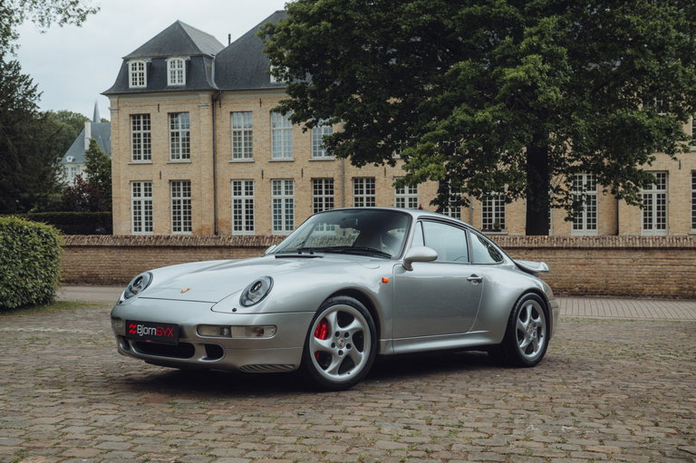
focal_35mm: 48
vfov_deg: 28.0
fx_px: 927
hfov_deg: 41.1
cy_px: 232
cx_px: 348
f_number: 7.1
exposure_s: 1/100
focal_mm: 48
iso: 200
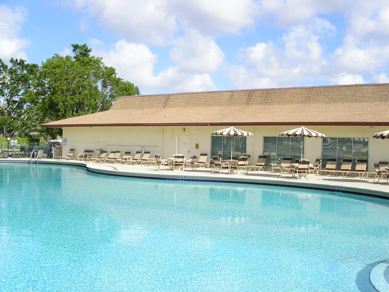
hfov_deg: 49.0
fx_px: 427
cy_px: 146
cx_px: 194
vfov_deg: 37.7
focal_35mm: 38
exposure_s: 1/750
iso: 100
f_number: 5.6
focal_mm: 7.8
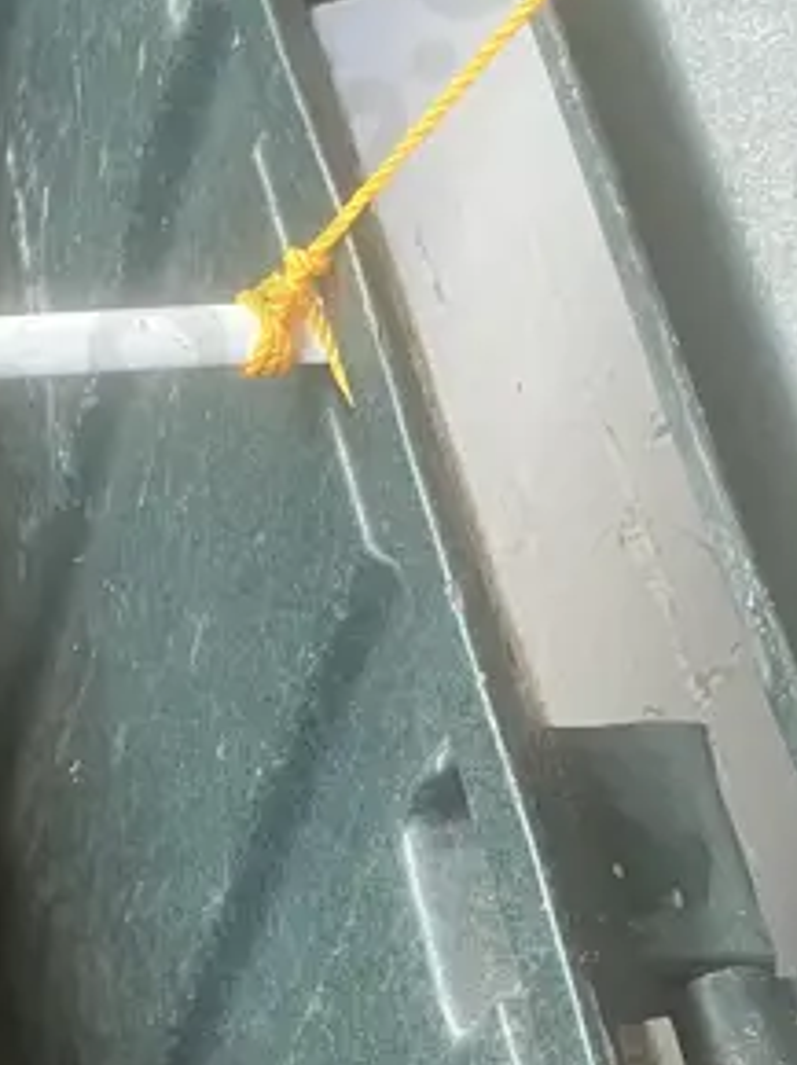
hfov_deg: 14.1
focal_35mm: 99
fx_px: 3044
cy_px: 995
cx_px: -327
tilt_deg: -56.7
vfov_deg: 19.4
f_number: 1.8
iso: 160
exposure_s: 1/60
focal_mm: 3.99
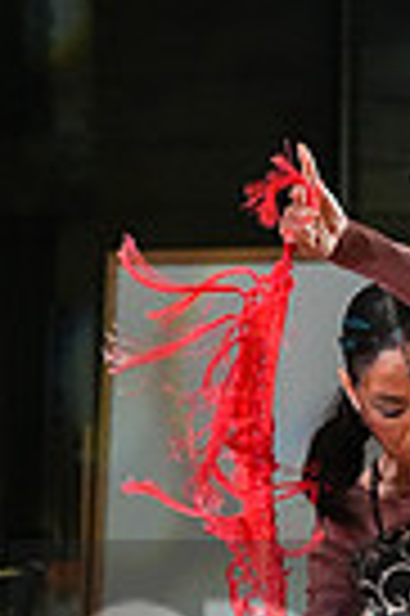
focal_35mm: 521
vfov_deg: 4.0
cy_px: 692
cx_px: 633
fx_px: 8922
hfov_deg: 2.6
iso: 8000
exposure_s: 1/400
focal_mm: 123
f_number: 6.3
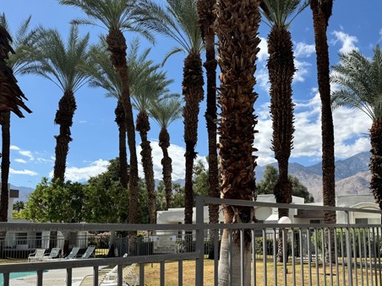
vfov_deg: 41.3
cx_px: 268
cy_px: 189
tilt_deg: +4.8
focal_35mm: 34
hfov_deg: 52.4
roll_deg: +0.2
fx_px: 375
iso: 80
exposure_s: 1/5348
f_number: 1.78
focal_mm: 6.76
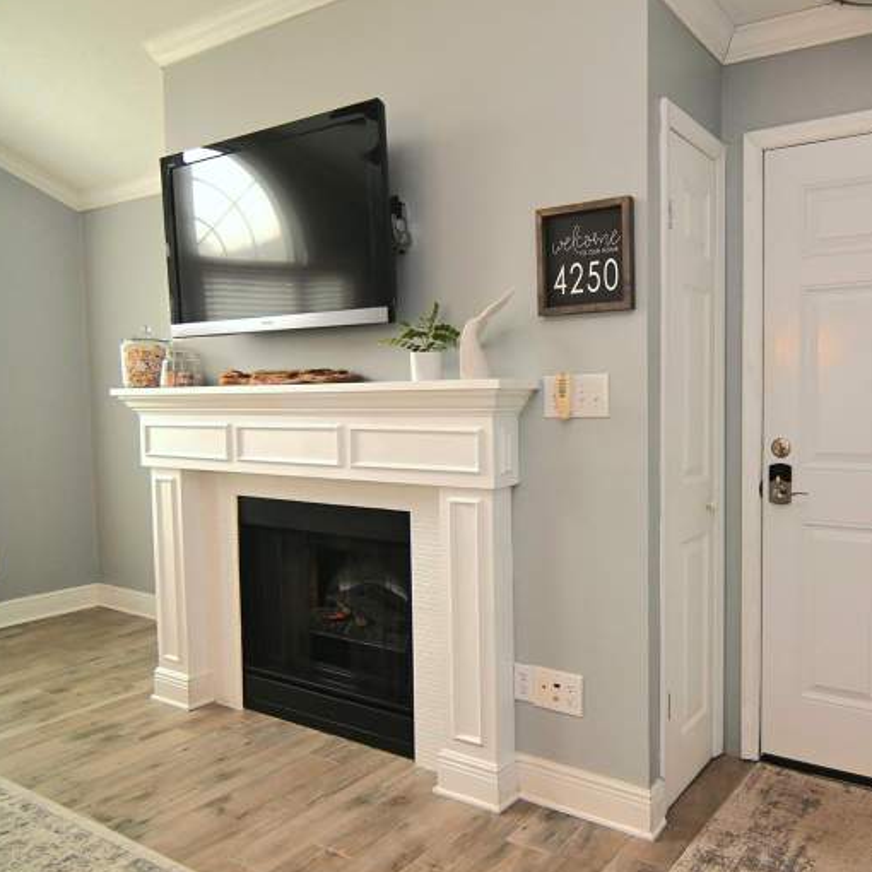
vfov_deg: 65.0
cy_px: 439
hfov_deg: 63.3
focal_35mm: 24
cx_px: 583
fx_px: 684
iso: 280
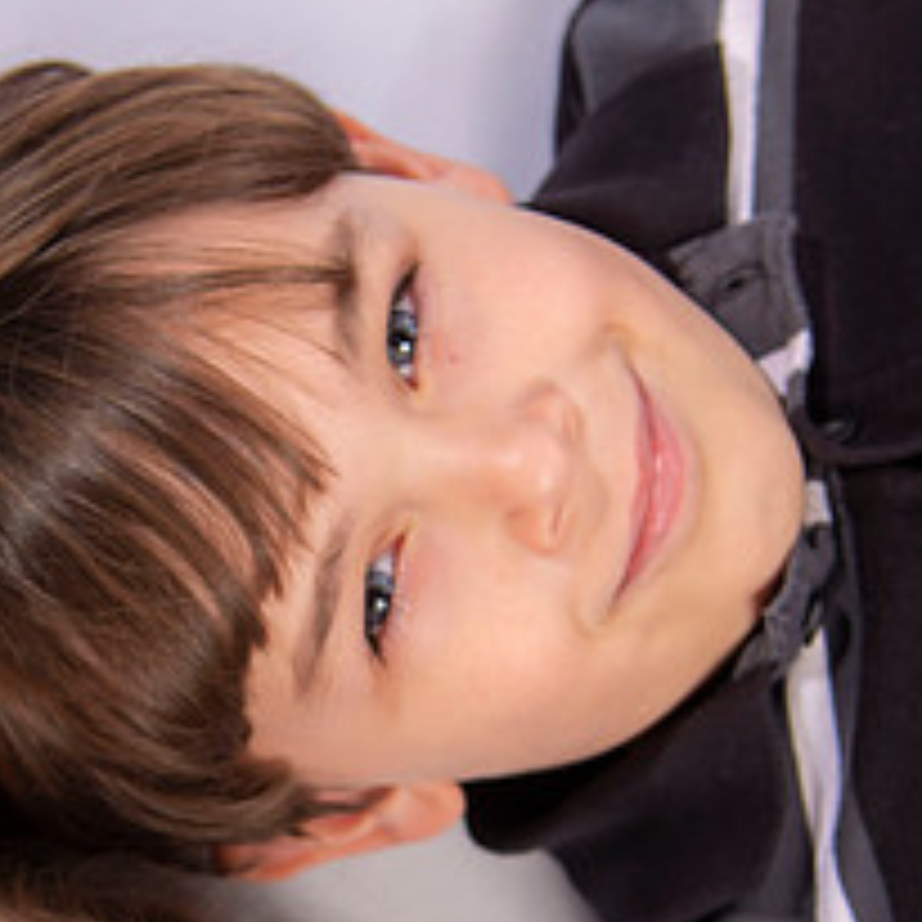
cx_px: 166
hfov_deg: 12.6
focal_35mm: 138
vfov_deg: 12.6
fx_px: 4159
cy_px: 800
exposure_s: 1/160
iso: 125
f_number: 4.5
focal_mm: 50
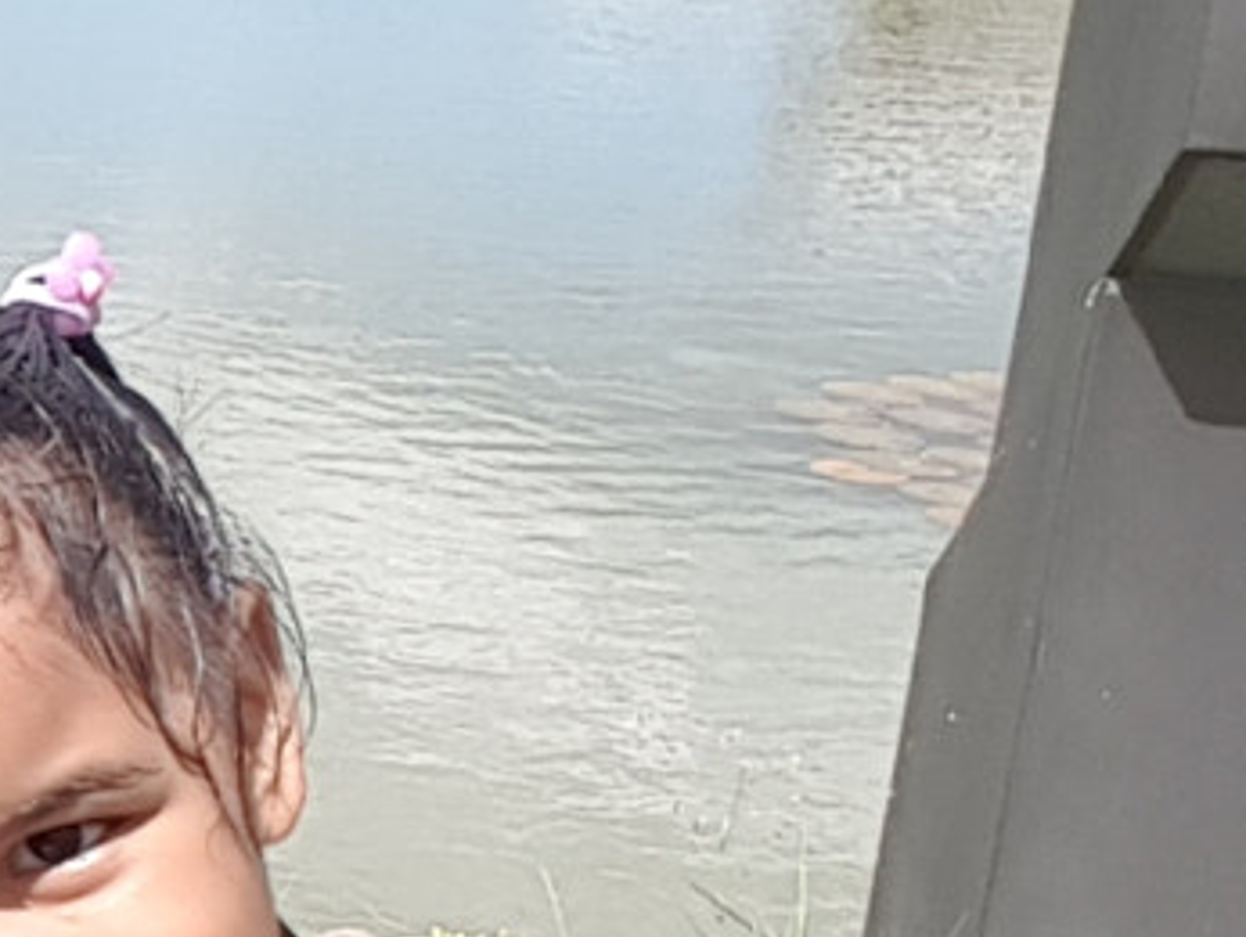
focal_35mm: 97
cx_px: -1034
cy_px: 512
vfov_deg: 15.3
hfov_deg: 16.6
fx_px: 3494
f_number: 1.7
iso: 50
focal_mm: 2.1
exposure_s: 1/1216
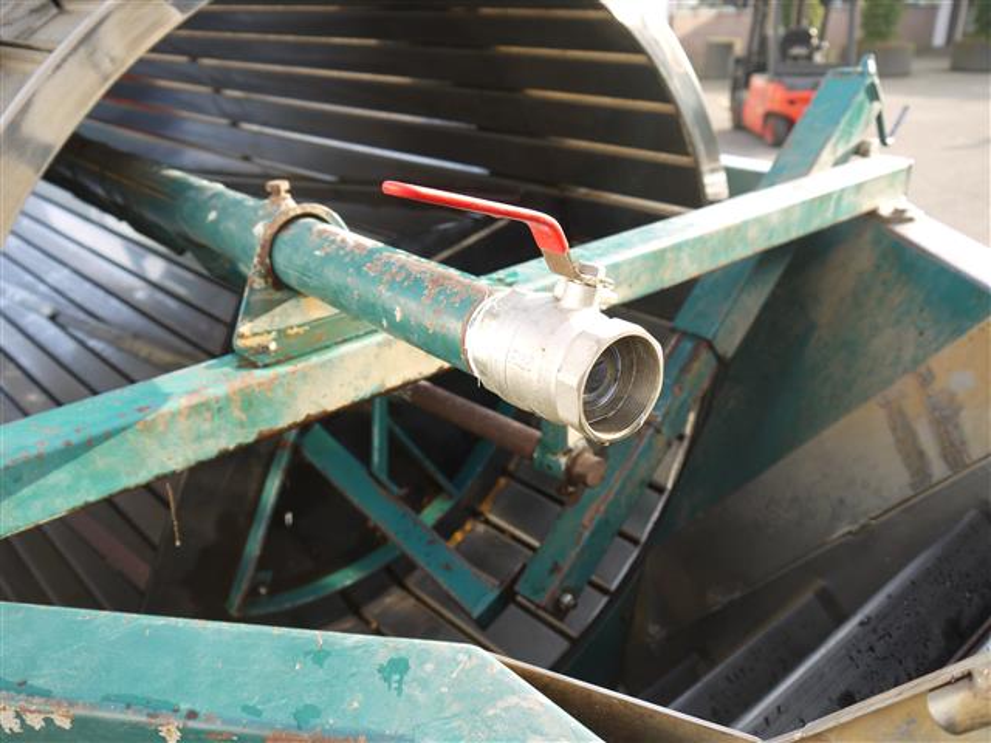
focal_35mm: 32
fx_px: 916
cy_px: 372
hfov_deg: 56.8
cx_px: 496
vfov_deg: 44.2
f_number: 4.5
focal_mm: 16
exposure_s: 1/125
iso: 100
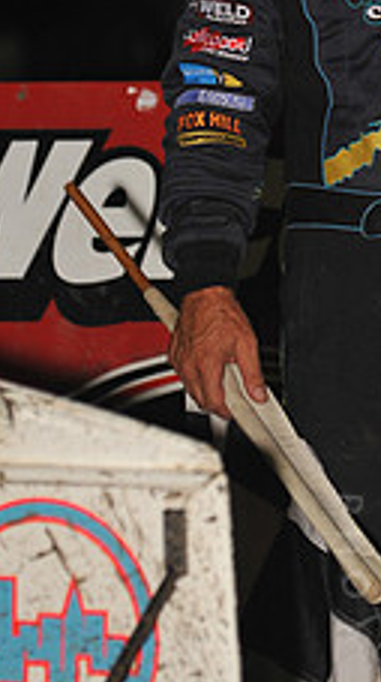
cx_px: 564
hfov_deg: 2.3
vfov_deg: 4.0
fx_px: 9666
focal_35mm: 536
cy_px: 42
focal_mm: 200
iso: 640
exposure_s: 1/250
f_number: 5.6
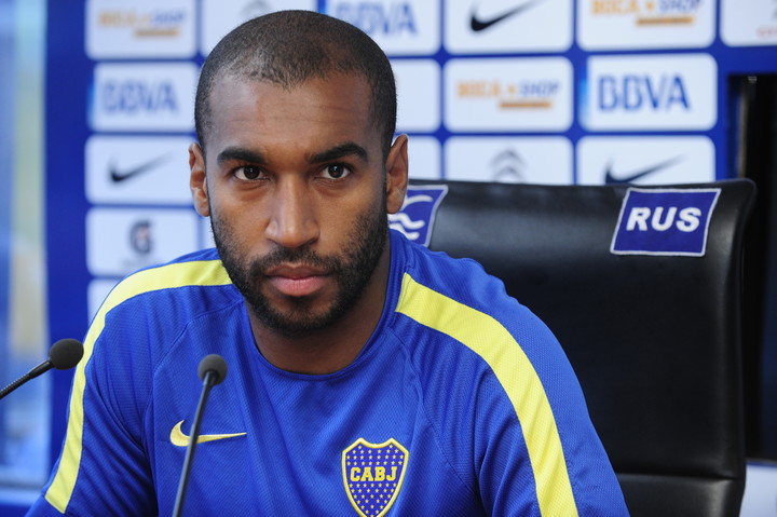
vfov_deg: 8.1
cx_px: 388
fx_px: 3667
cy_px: 258
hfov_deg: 12.1
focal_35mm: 170
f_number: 5.6
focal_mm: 170
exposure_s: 1/320
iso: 1600
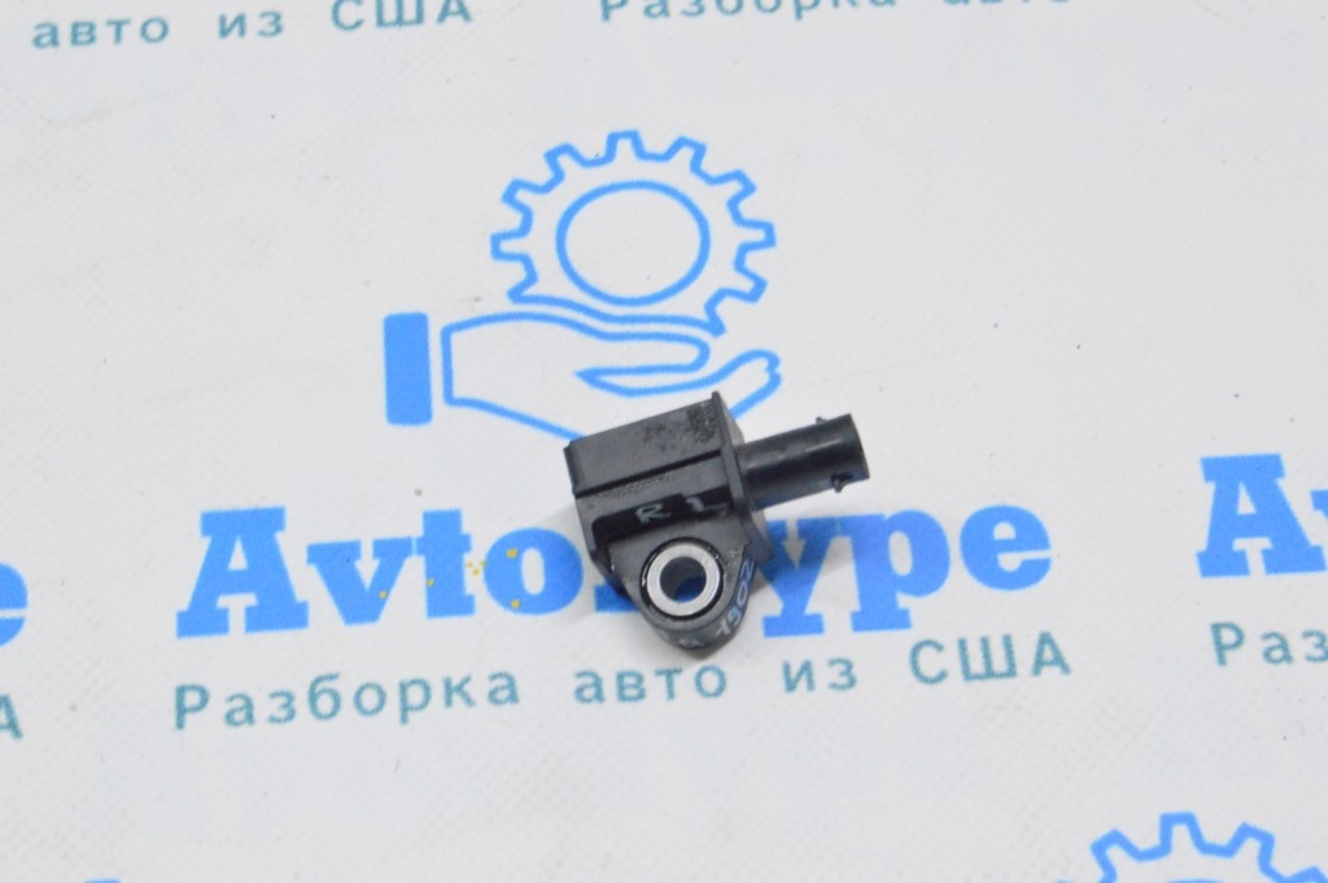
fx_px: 3041
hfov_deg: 24.6
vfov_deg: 16.5
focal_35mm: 82
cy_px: 442
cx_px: 664
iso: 6400
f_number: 20
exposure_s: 1/20
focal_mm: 55
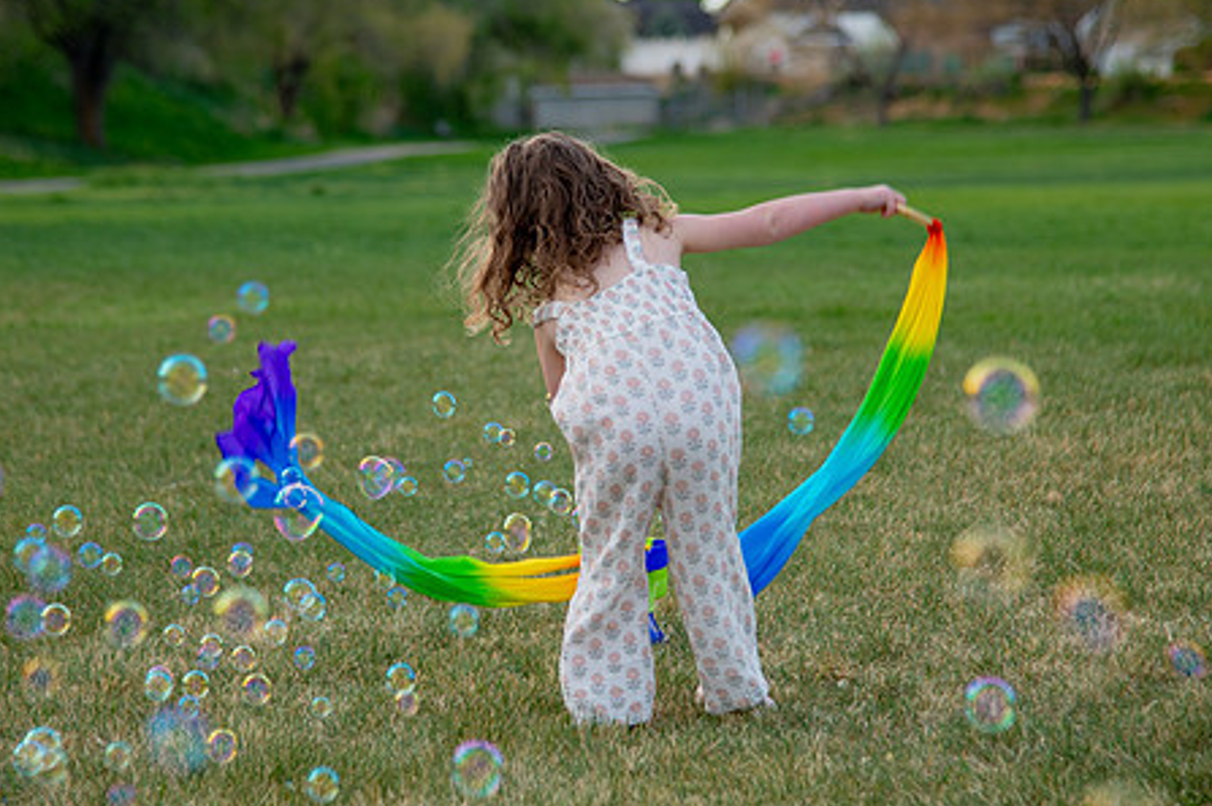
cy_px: 260
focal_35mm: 140
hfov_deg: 14.7
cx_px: 559
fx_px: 4708
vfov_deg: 9.8
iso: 200
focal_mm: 95
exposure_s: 1/400
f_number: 4
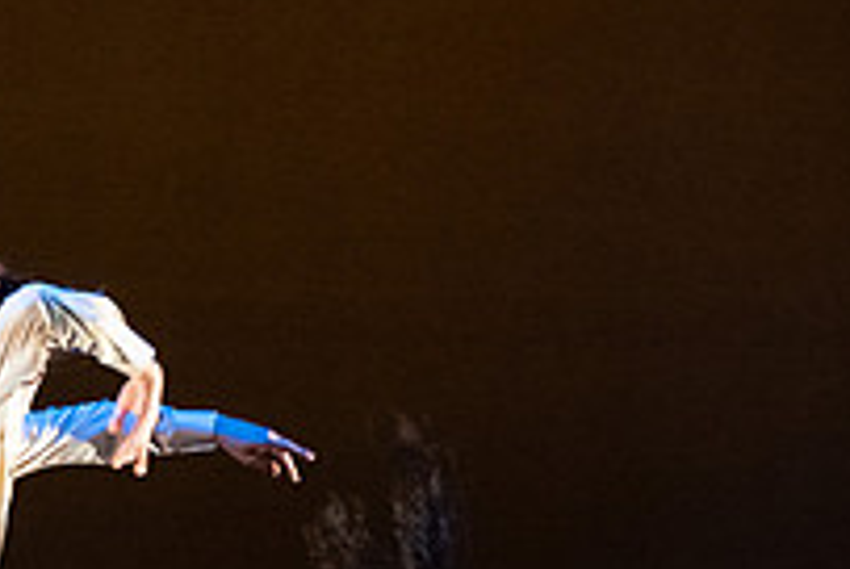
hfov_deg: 8.8
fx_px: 5486
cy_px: 844
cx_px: -38
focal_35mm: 232
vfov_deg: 5.9
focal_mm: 75
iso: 4000
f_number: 4
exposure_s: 1/400
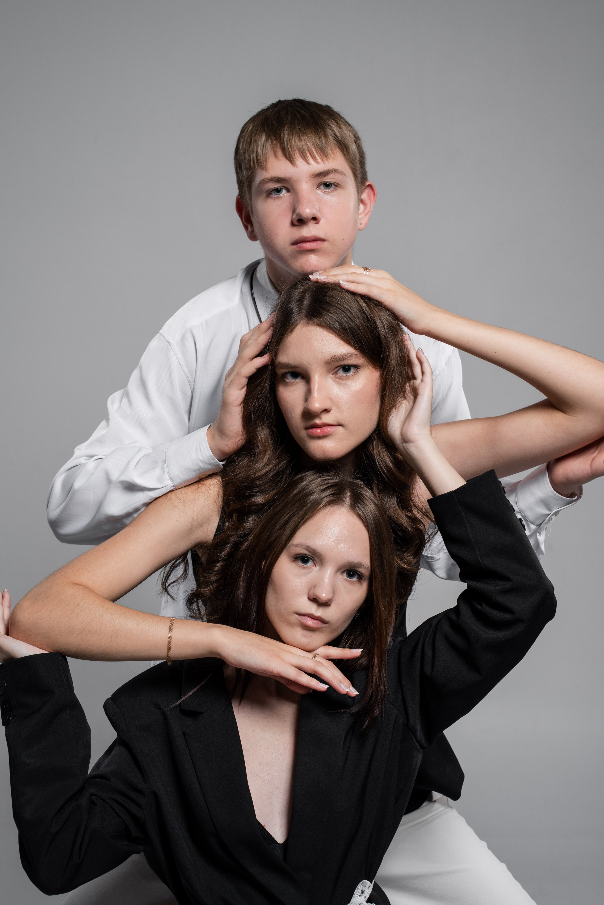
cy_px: 452
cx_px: 302
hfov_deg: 18.2
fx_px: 1887
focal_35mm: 75
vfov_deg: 27.0
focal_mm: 75
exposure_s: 1/125
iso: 100
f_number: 8
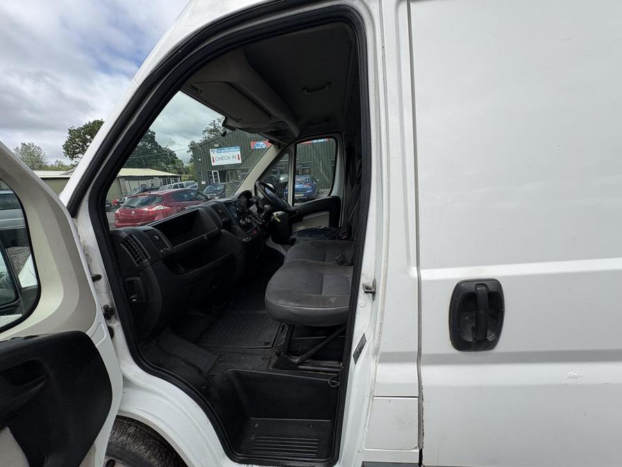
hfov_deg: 102.1
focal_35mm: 14
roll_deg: -1.1
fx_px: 252
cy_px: 234
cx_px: 311
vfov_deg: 85.7
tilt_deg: -5.7
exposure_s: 1/1449
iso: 50
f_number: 2.2
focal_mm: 2.22
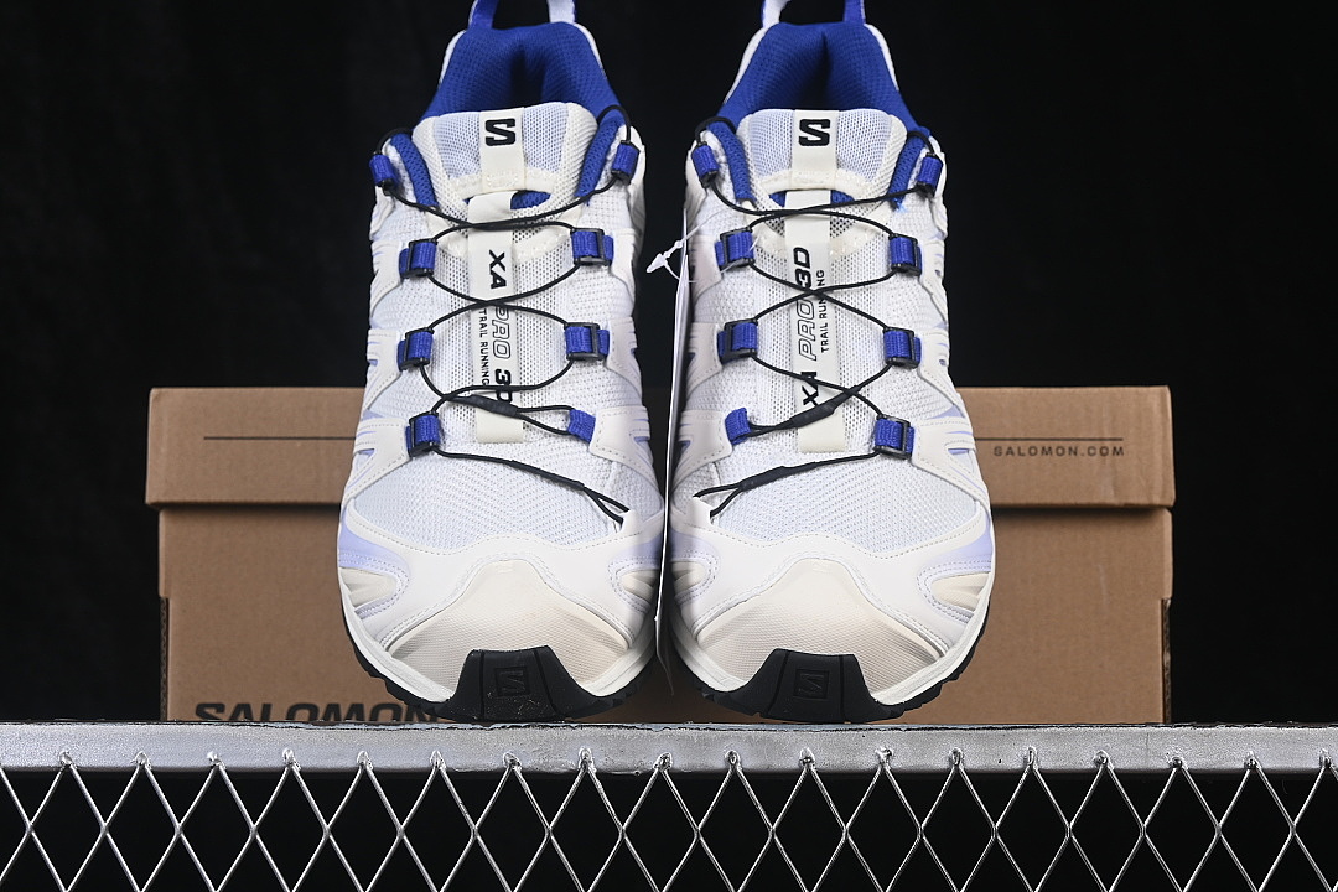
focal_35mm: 75
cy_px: 446
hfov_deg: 27.0
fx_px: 2787
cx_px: 669
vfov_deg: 18.2
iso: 160
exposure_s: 1/80
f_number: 8
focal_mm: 50
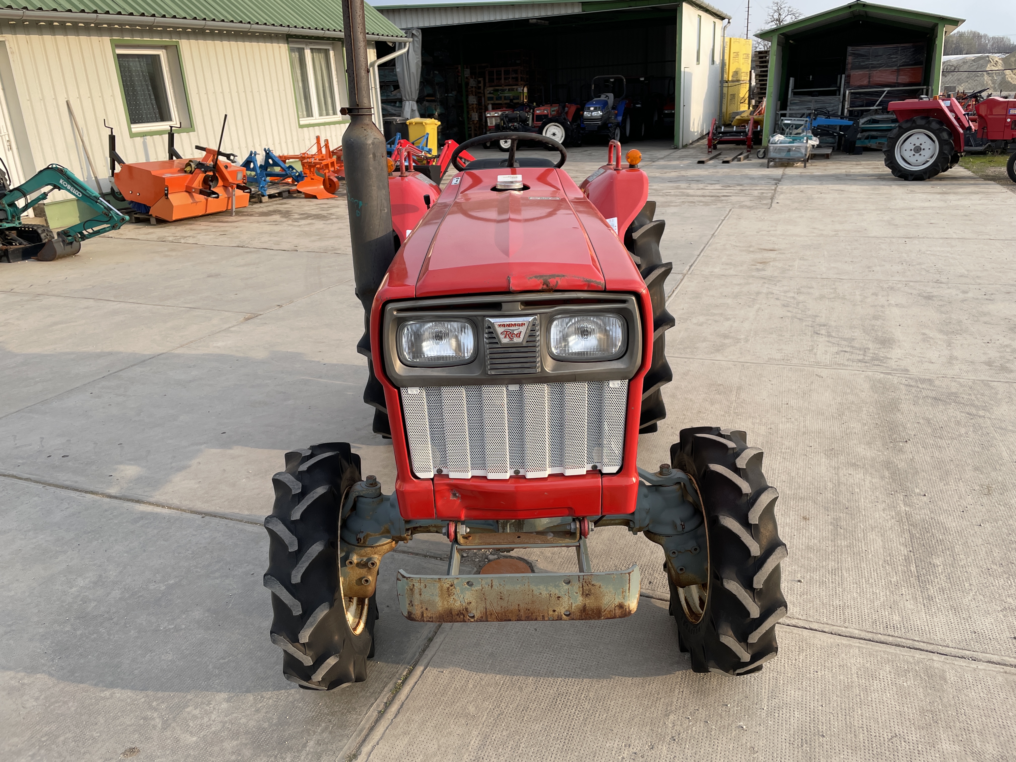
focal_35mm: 26
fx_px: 763
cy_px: 381
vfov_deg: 53.1
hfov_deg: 67.3
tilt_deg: -20.2
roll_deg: +3.5
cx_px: 508
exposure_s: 1/903
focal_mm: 4.2
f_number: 1.6
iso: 32
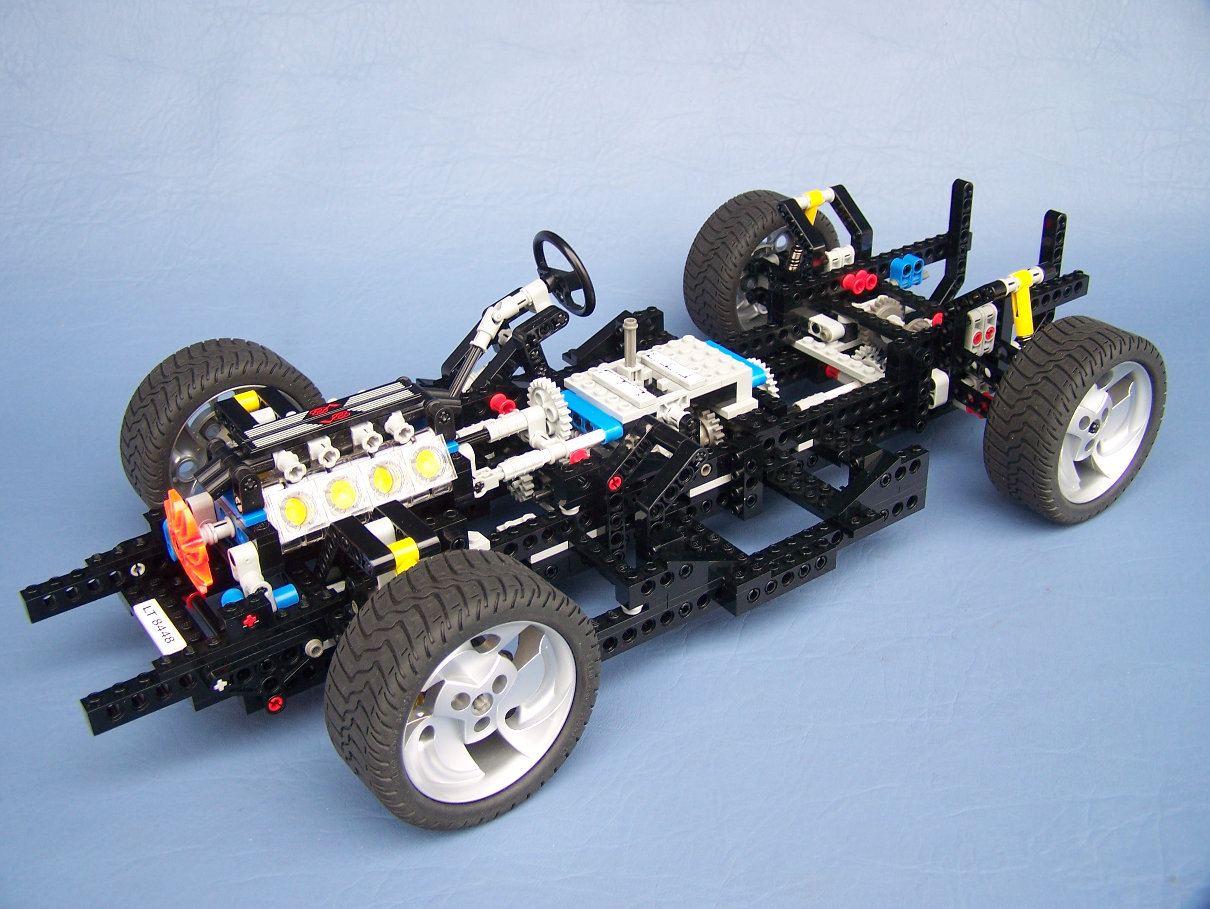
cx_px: 605
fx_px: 1329
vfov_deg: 37.8
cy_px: 454
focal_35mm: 38
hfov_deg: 48.9
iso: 80
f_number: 2.8
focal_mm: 6.3
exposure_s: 1/40
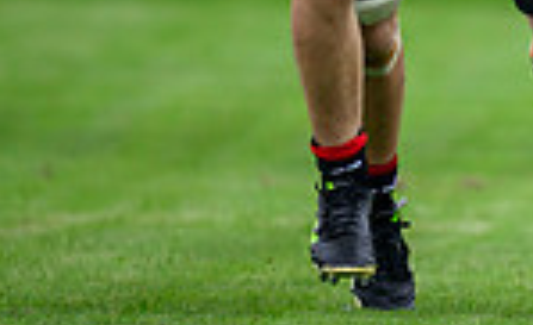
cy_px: -271
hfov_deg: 0.7
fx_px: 42868
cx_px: 1045
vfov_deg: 0.4
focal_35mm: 2970
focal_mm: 560
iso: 500
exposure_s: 1/1250
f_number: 4
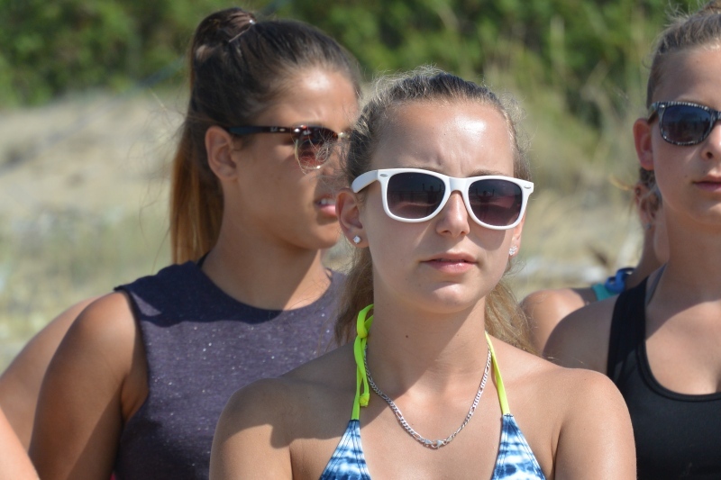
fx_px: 5947
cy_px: 240
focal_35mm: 297
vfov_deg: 4.6
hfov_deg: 6.9
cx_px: 360
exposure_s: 1/800
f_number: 5.6
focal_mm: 110
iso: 160
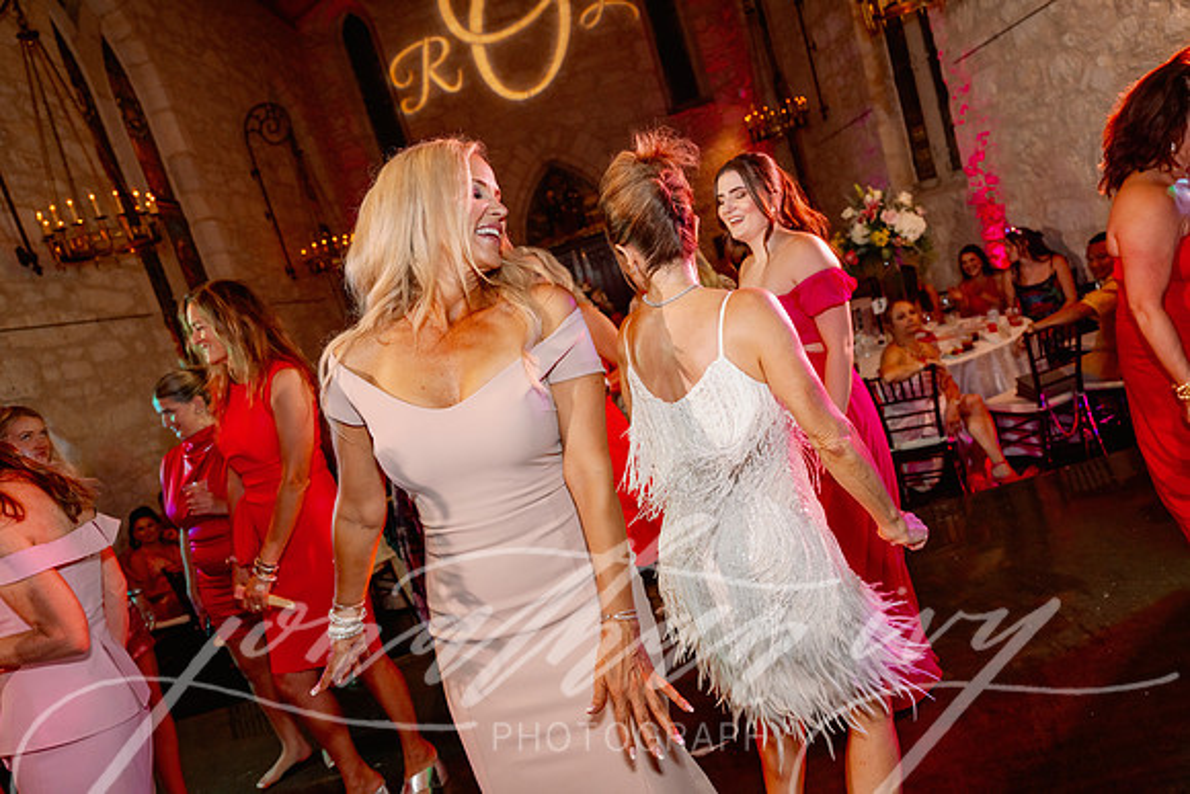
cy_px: 397
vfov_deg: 53.2
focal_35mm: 24
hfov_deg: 73.7
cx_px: 595
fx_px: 793
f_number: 3.5
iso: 1000
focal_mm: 24
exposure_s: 1/200
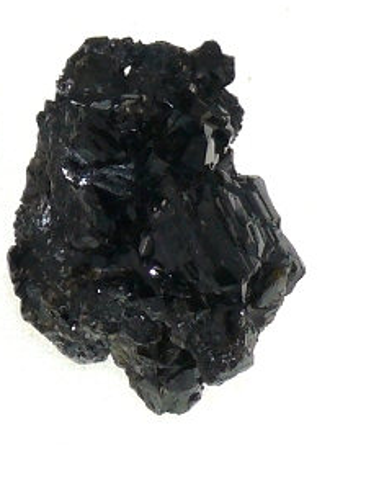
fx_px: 2173
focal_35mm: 154
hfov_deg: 9.6
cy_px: 236
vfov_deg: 12.8
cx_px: 147
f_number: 5.6
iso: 100
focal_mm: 22.9
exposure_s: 1/320
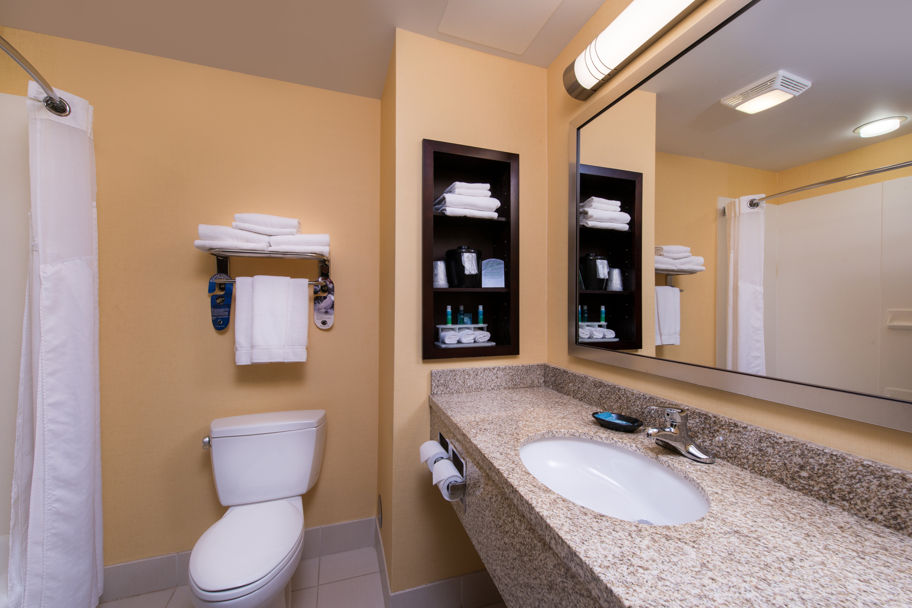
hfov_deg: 104.2
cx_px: 456
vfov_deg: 81.2
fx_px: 355
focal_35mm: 14
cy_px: 304
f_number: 13
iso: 400
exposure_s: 1/30
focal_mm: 14
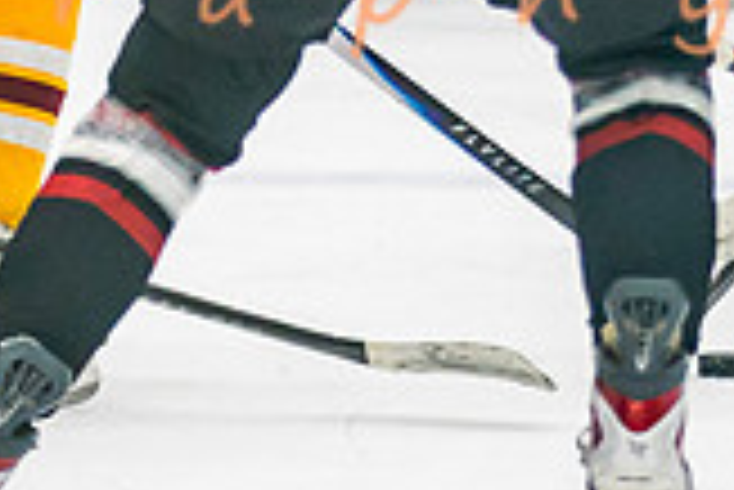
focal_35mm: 836
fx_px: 17060
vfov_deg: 1.6
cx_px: 85
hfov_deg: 2.5
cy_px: -52
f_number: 2.8
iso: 1000
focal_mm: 125
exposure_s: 1/640
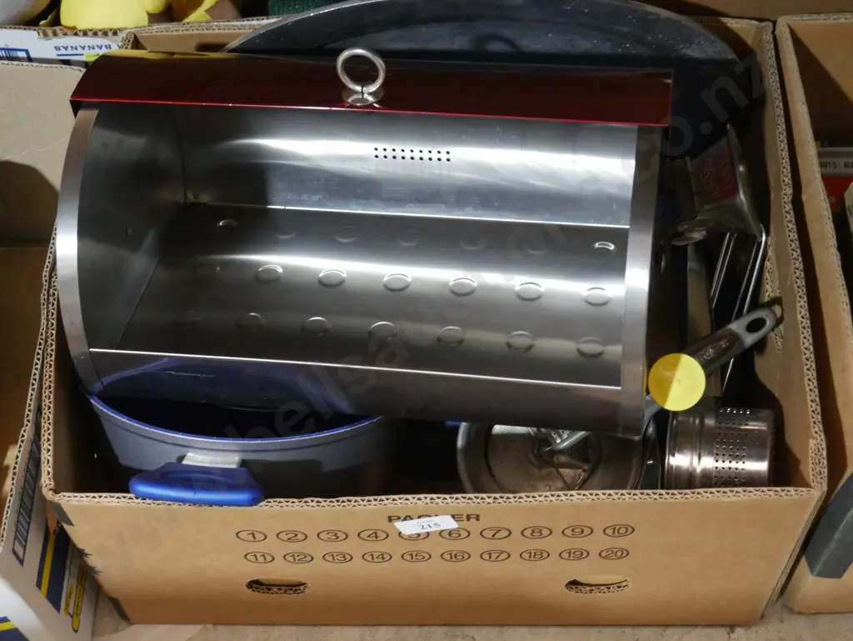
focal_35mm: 58
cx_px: 426
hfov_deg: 33.2
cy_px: 320
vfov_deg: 25.3
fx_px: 1430
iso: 3200
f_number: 5.4
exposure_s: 1/60
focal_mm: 29
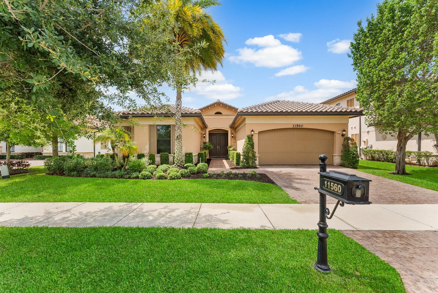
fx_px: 170
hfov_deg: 104.2
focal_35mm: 14
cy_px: 146
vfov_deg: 81.3
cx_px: 219
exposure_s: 1/500
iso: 800
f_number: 13
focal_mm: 14
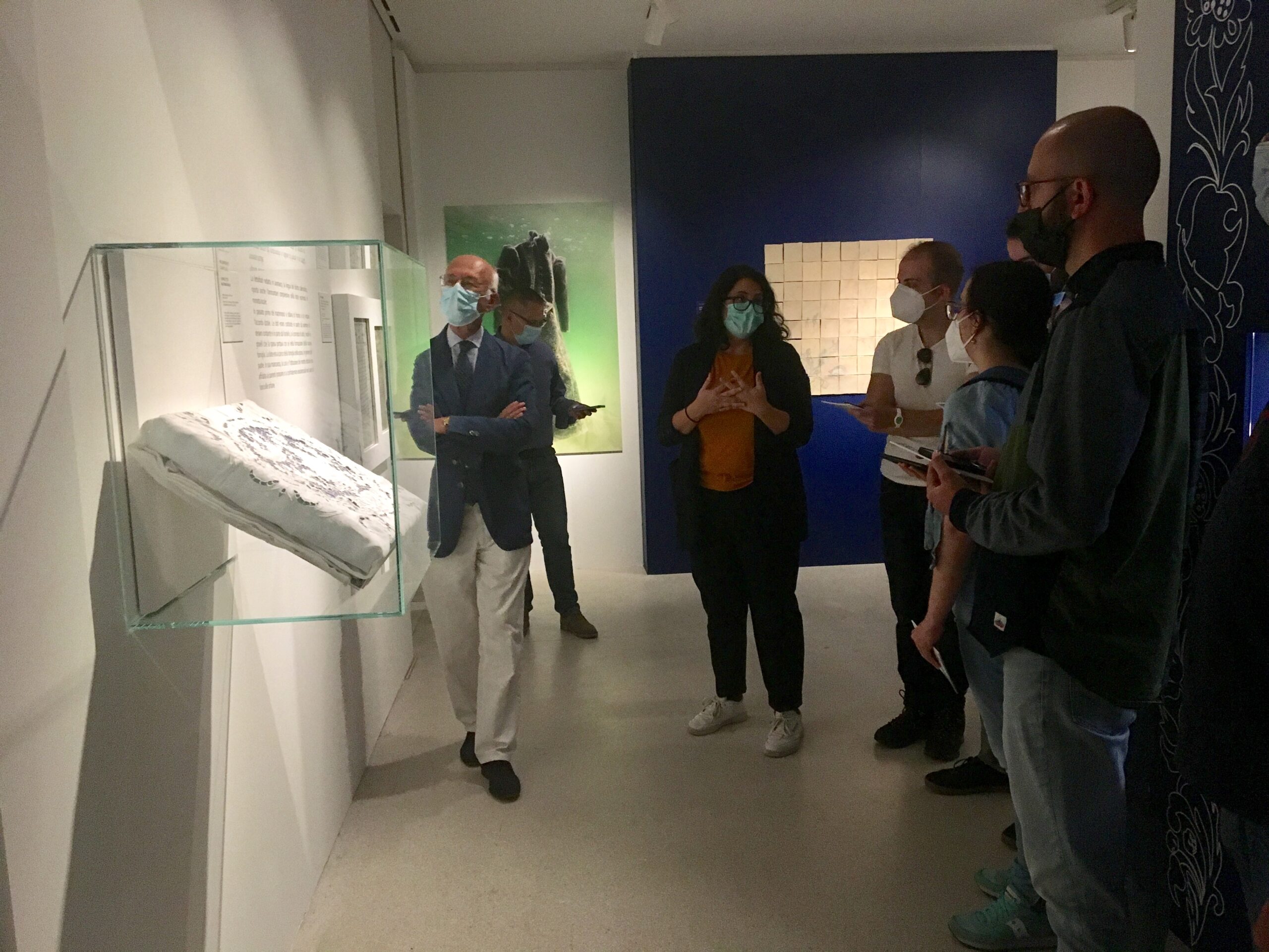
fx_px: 1063
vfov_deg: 48.2
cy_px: 476
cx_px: 634
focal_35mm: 29
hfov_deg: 61.7
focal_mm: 4.15
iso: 250
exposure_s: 1/33
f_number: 2.2
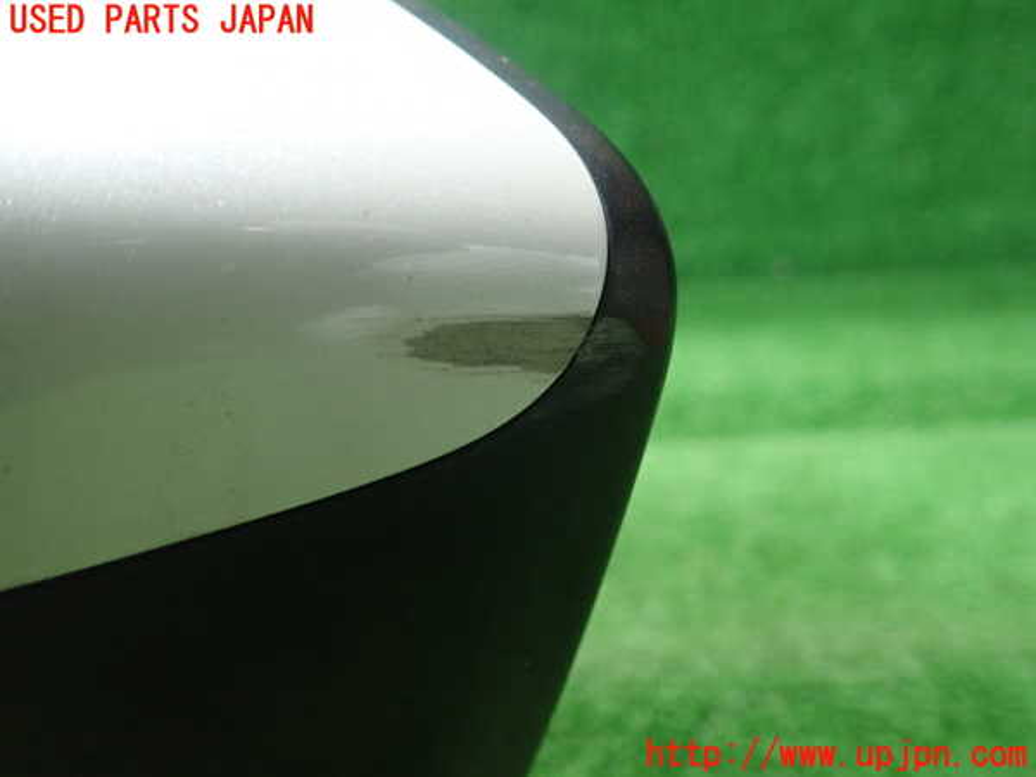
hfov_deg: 60.0
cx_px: 518
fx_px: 898
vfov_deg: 46.8
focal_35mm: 30
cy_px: 388
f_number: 2.3
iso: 800
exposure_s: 1/125
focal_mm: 5.5
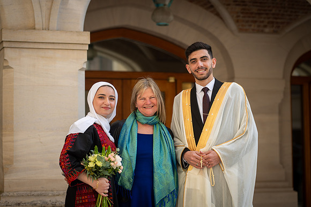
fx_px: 864
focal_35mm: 100
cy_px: 104
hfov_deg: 20.4
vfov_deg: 13.7
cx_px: 156
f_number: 2.8
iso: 100
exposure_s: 1/1250
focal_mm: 100
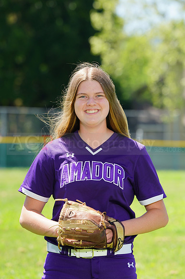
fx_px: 2199
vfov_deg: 7.2
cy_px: 140
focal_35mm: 285
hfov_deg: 4.8
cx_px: 92
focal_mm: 285
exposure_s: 1/200
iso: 200
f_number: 9
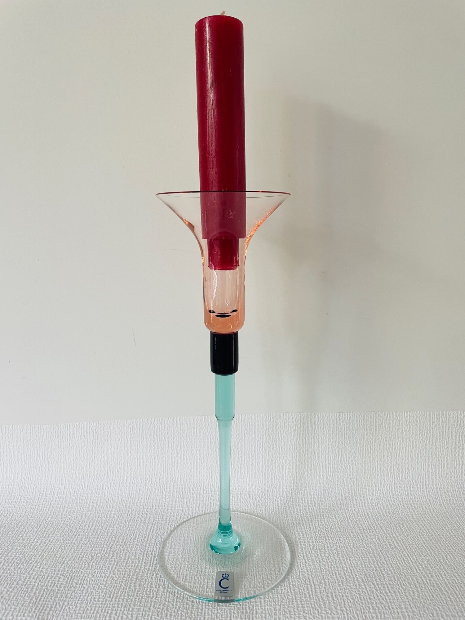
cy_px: 310
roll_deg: +0.2
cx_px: 232
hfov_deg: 53.1
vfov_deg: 67.3
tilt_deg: -8.9
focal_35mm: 26
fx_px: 466
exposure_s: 1/85
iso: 125
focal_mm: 4.2
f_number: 1.6
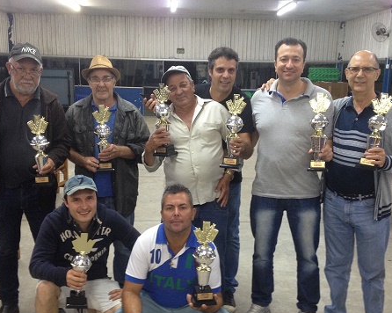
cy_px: 197
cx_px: 201
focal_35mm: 46
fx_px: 533
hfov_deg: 40.4
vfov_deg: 32.5
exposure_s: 1/20
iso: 160
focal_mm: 4.28
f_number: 2.4
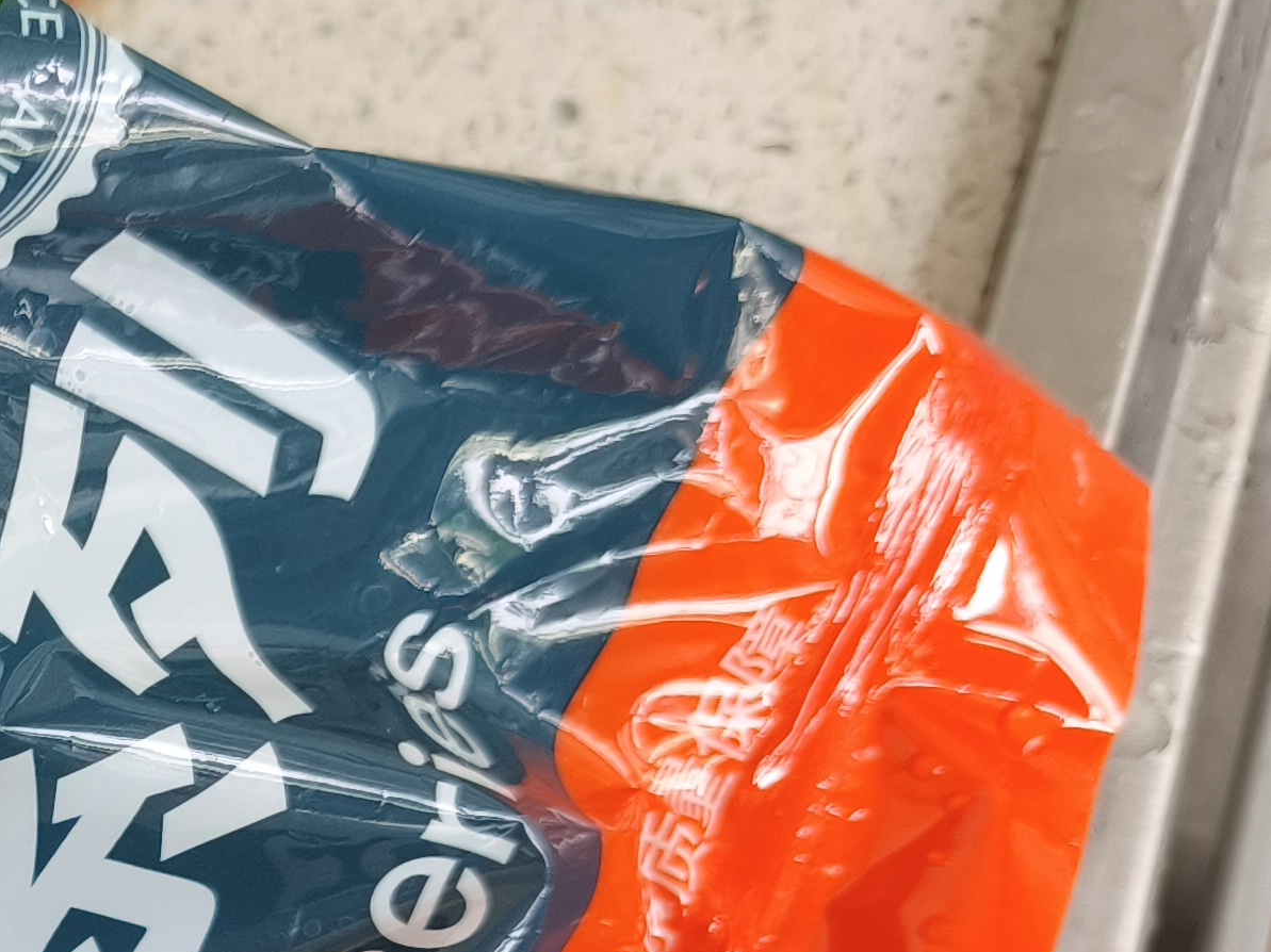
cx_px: -512
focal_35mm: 79
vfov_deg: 17.5
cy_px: 1232
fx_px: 2900
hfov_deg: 21.6
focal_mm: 5.84
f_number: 1.6
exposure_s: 1/100
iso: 160
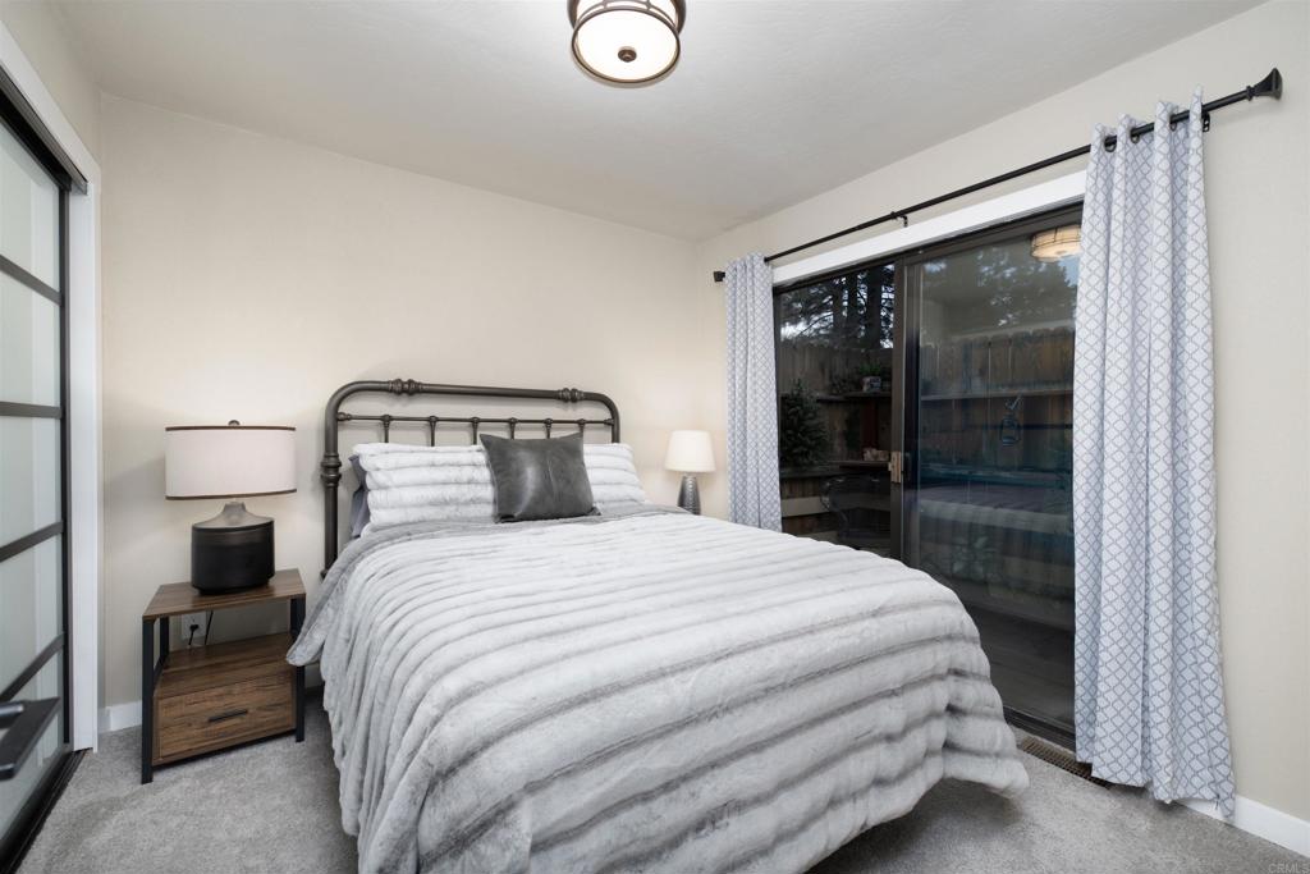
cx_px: 655
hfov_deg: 100.4
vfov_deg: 77.3
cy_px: 437
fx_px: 546
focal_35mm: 15
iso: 320
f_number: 7.1
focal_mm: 15
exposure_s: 1/250
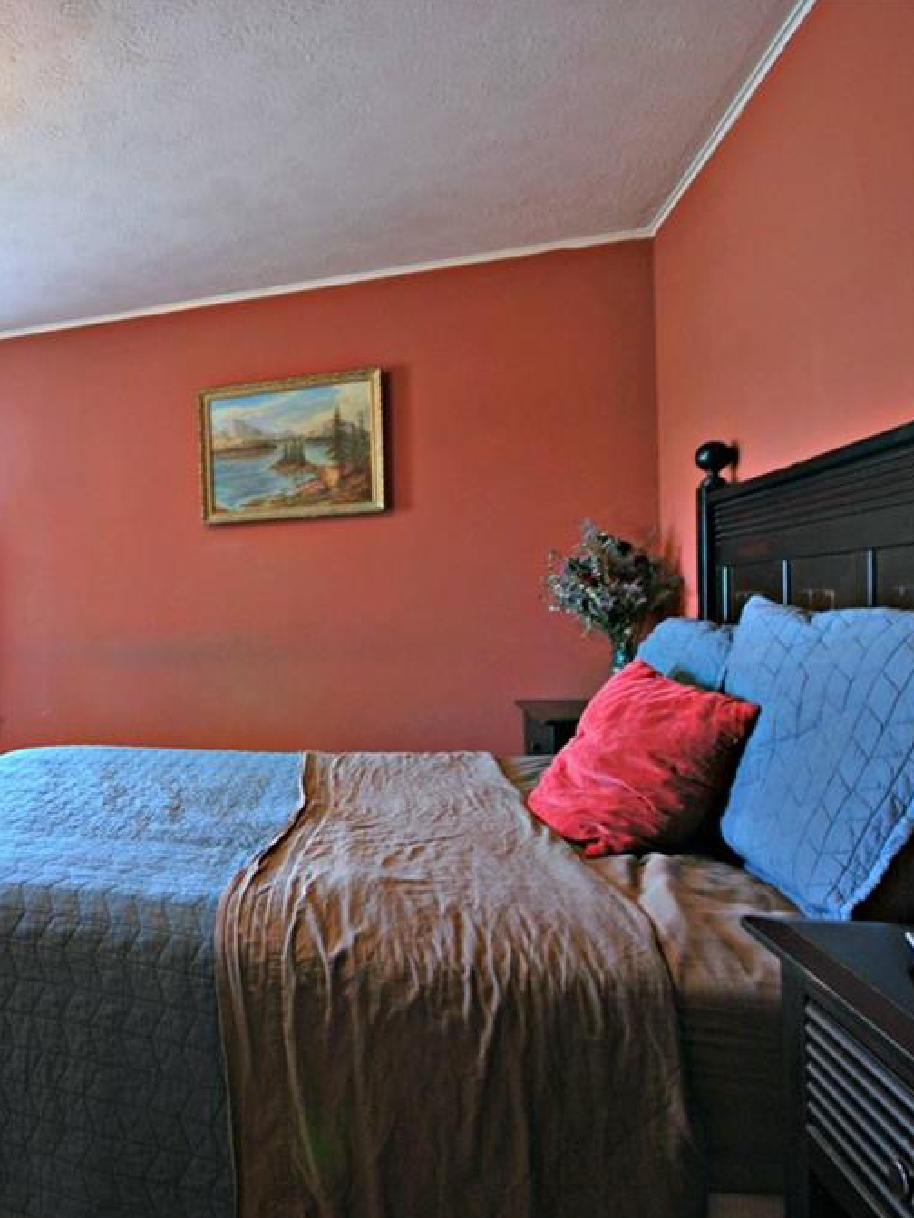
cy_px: 615
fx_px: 775
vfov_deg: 76.4
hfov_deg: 52.1
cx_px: 56
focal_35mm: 22
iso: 100
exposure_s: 1/4
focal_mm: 10
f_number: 4
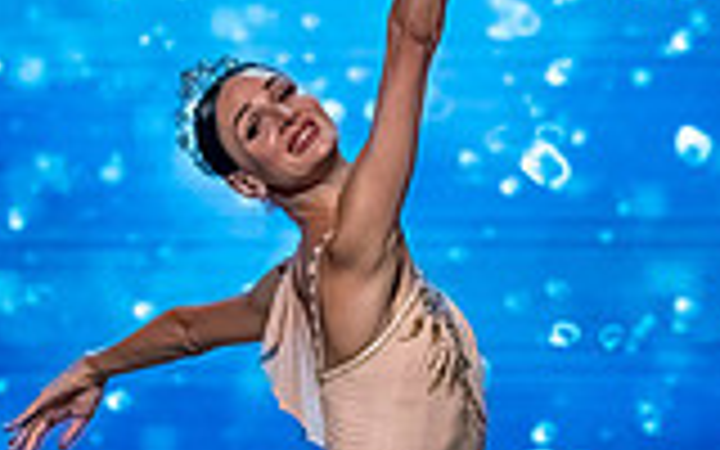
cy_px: 445
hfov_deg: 1.6
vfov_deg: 1.0
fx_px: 26549
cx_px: 325
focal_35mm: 1353
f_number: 5.6
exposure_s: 1/400
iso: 5000
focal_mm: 318
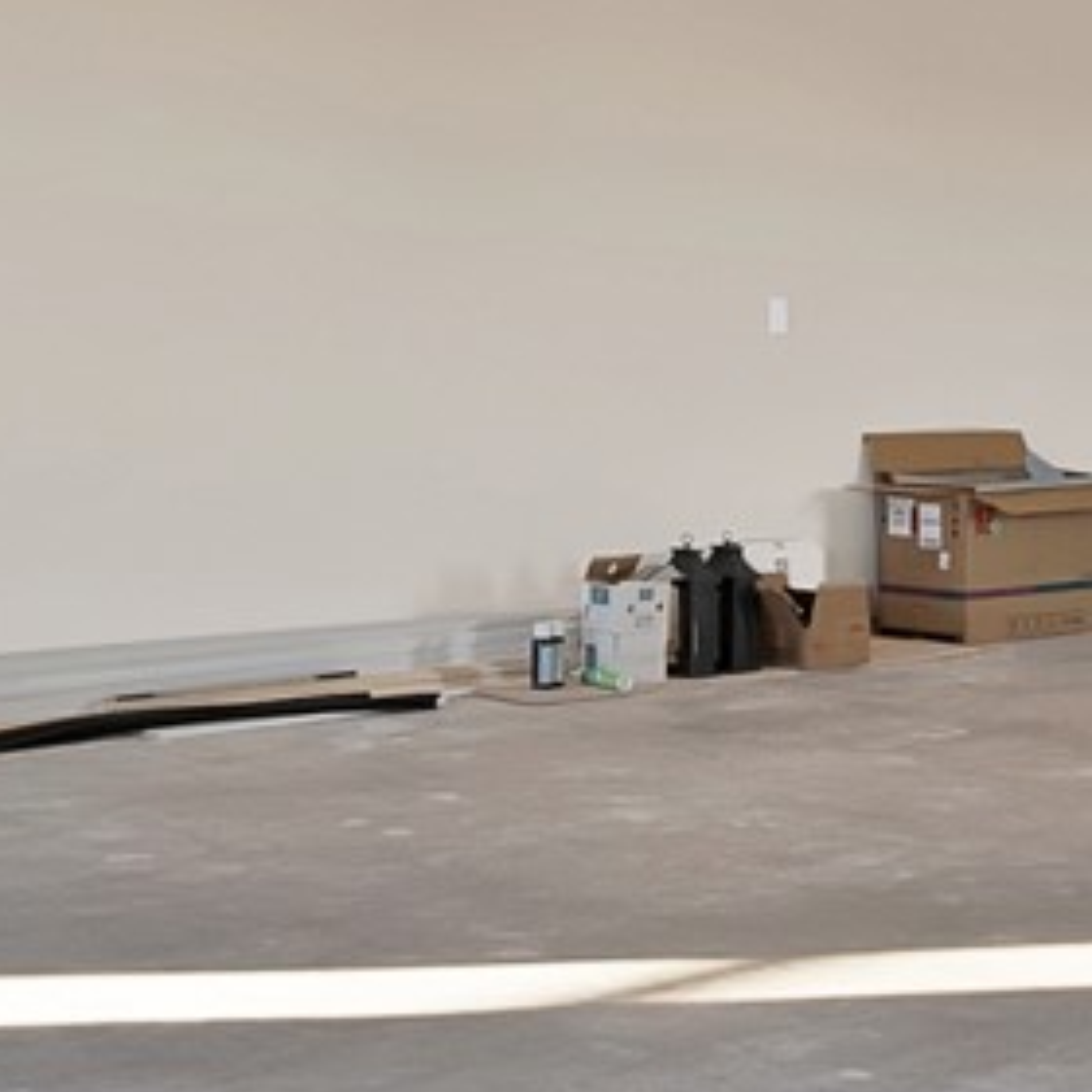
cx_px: 632
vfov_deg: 23.4
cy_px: 246
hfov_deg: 23.6
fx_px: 2605
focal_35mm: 73
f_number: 9
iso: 640
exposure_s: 1/6
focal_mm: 12
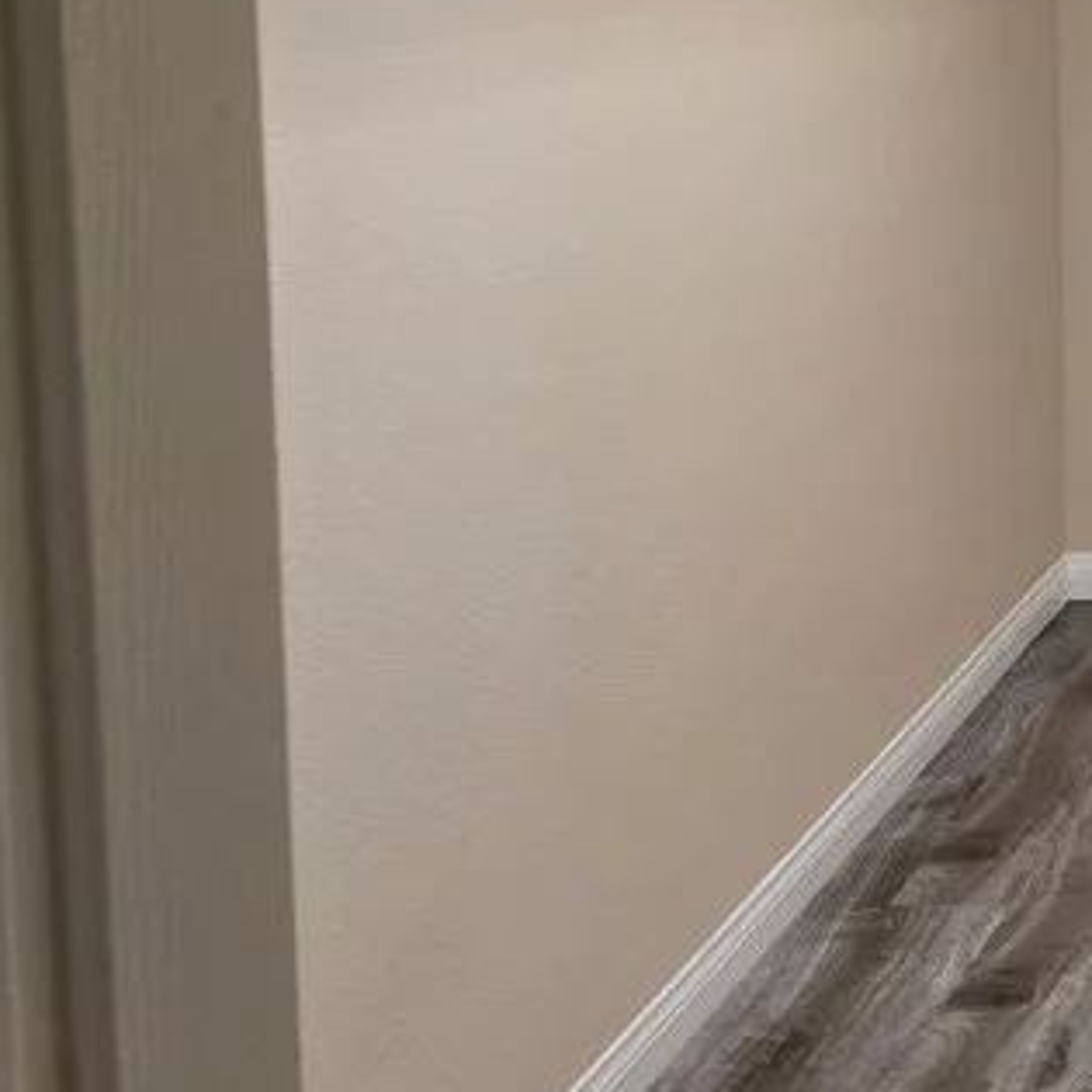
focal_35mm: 66
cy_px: 121
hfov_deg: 21.5
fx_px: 2356
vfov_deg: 25.3
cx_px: 1681
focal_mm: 5.4
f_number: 1.8
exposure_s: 1/120
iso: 160
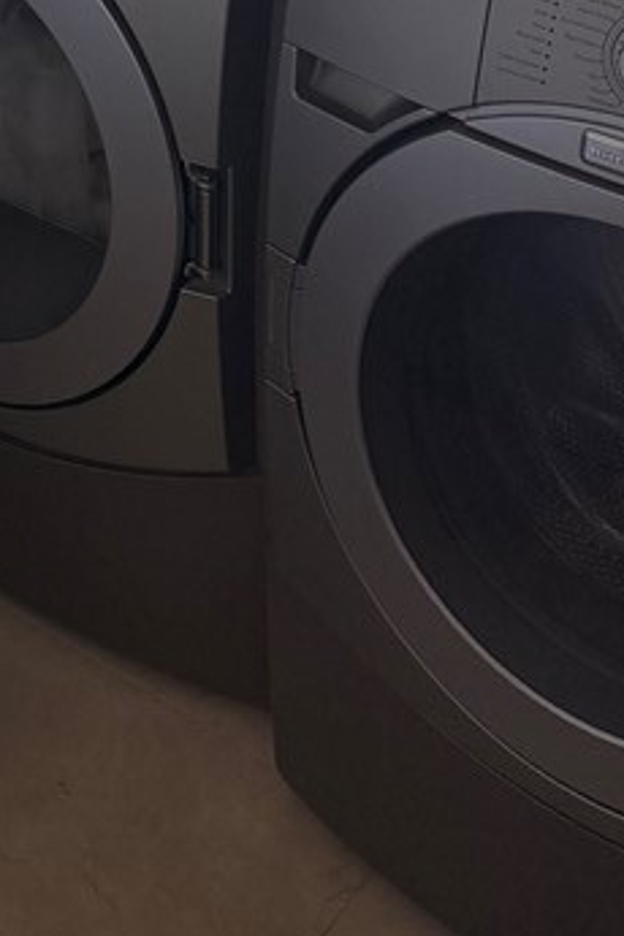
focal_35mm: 74
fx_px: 1924
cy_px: -307
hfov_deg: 18.1
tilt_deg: -15.6
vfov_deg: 23.8
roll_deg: +1.5
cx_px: 35
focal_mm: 6.76
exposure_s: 1/147
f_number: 1.78
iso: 200
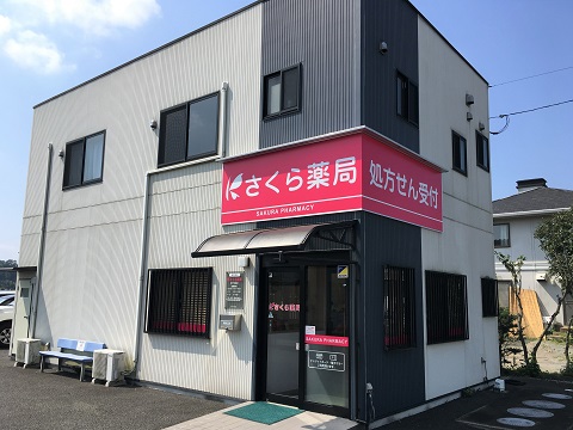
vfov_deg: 48.2
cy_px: 215
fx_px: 480
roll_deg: -1.6
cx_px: 286
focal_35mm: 29
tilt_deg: +7.8
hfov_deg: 61.7
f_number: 2.2
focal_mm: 4.15
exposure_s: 1/1479
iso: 25
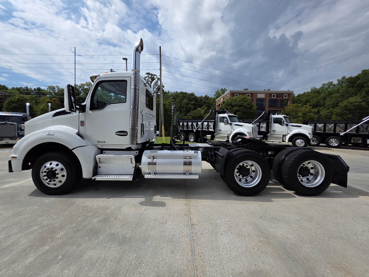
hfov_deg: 106.2
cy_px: 138
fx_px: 139
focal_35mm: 13
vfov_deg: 89.9
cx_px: 184
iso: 40
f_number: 1.9
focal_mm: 2.2
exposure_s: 1/4628
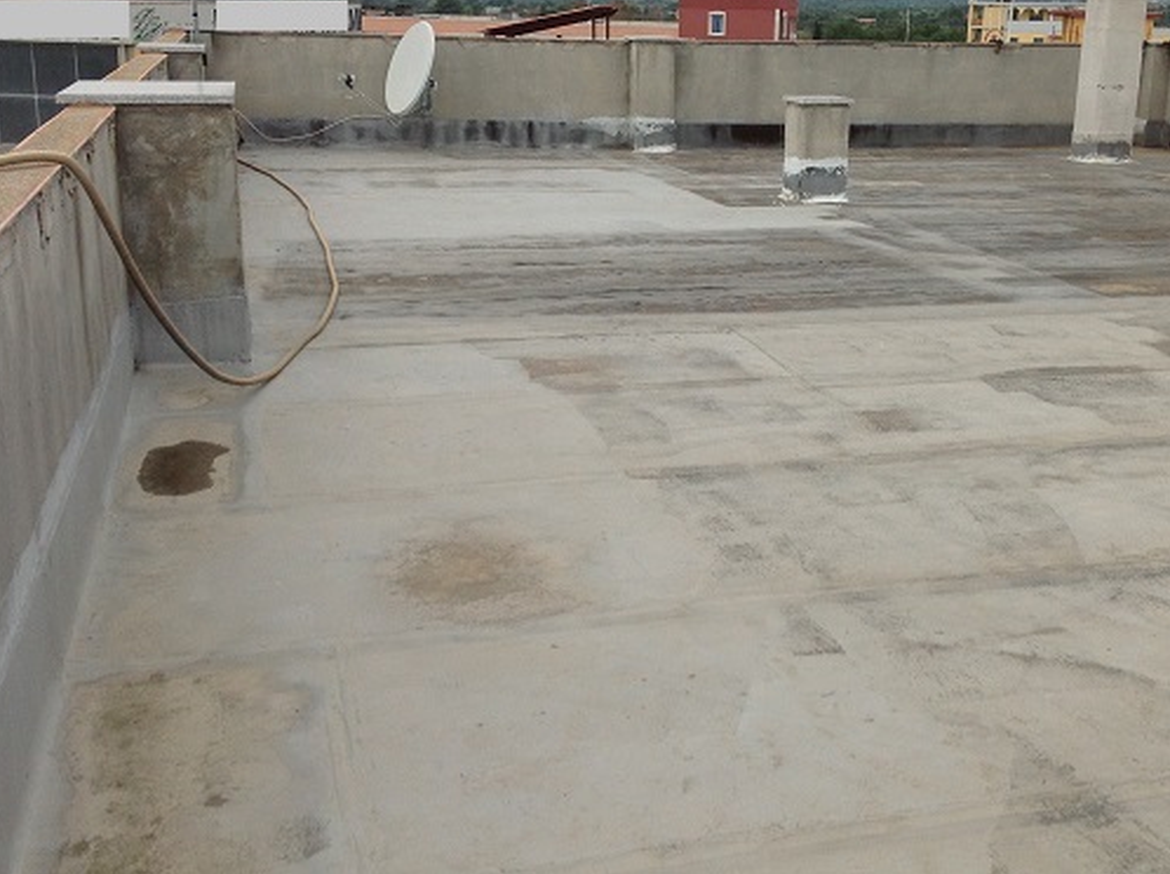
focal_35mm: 45
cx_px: 724
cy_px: 388
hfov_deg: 41.9
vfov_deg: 32.1
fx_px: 1519
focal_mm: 4.28
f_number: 2.4
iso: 50
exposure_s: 1/1779
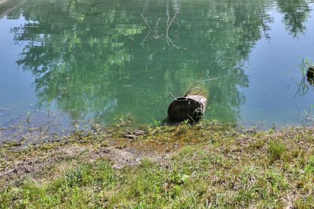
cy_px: -60
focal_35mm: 42
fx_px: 366
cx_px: 271
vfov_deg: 27.0
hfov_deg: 43.2
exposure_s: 1/320
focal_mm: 14
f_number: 7.1
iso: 100
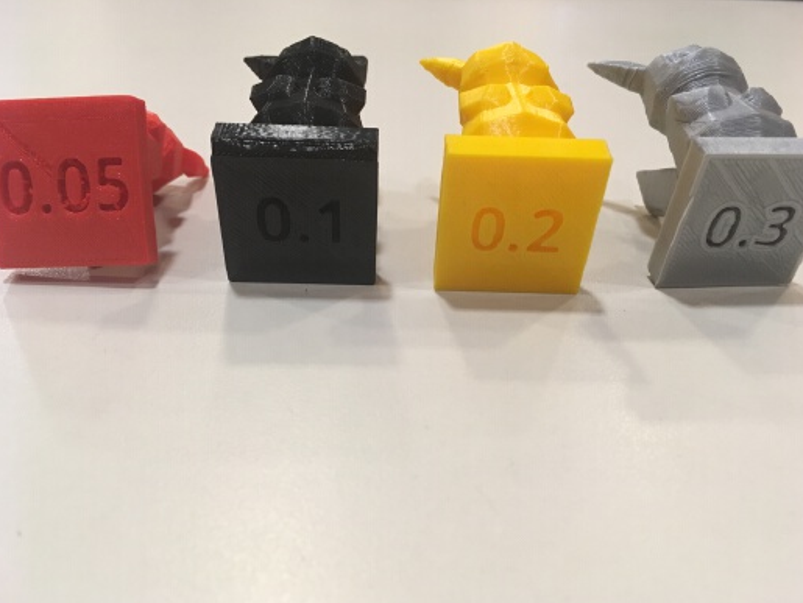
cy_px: 309
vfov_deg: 46.8
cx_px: 406
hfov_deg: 59.9
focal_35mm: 30
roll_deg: -1.1
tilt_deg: -32.1
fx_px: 696
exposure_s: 1/30
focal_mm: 4.15
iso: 100
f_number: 2.2
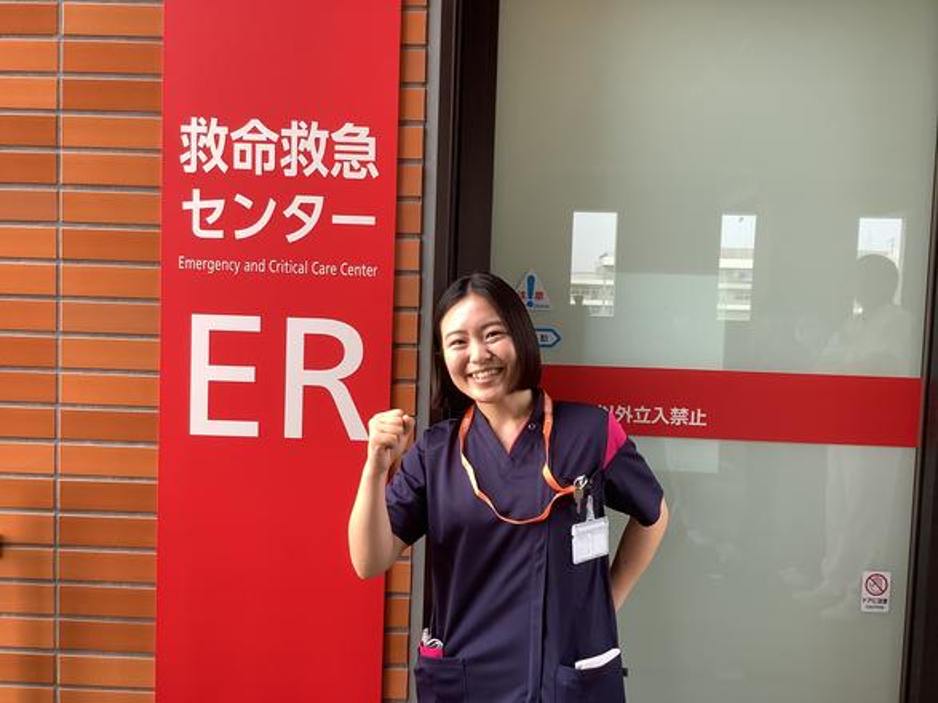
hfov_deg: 58.4
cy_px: 352
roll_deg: -2.5
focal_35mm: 31
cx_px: 469
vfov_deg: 45.4
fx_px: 840
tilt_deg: -4.0
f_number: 2.4
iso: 50
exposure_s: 1/100
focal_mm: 3.3
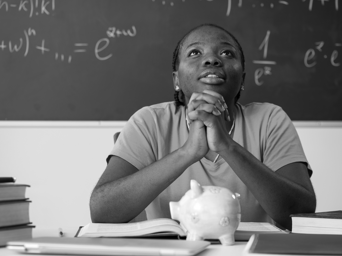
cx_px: 154
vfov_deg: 13.0
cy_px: 128
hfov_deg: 17.3
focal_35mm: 114
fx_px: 1126
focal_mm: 105
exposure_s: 1/100
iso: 125
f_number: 5
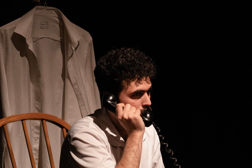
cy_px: 157
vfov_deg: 4.5
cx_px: 210
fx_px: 2127
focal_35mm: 304
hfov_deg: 6.8
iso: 1250
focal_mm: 96
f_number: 4
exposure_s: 1/100
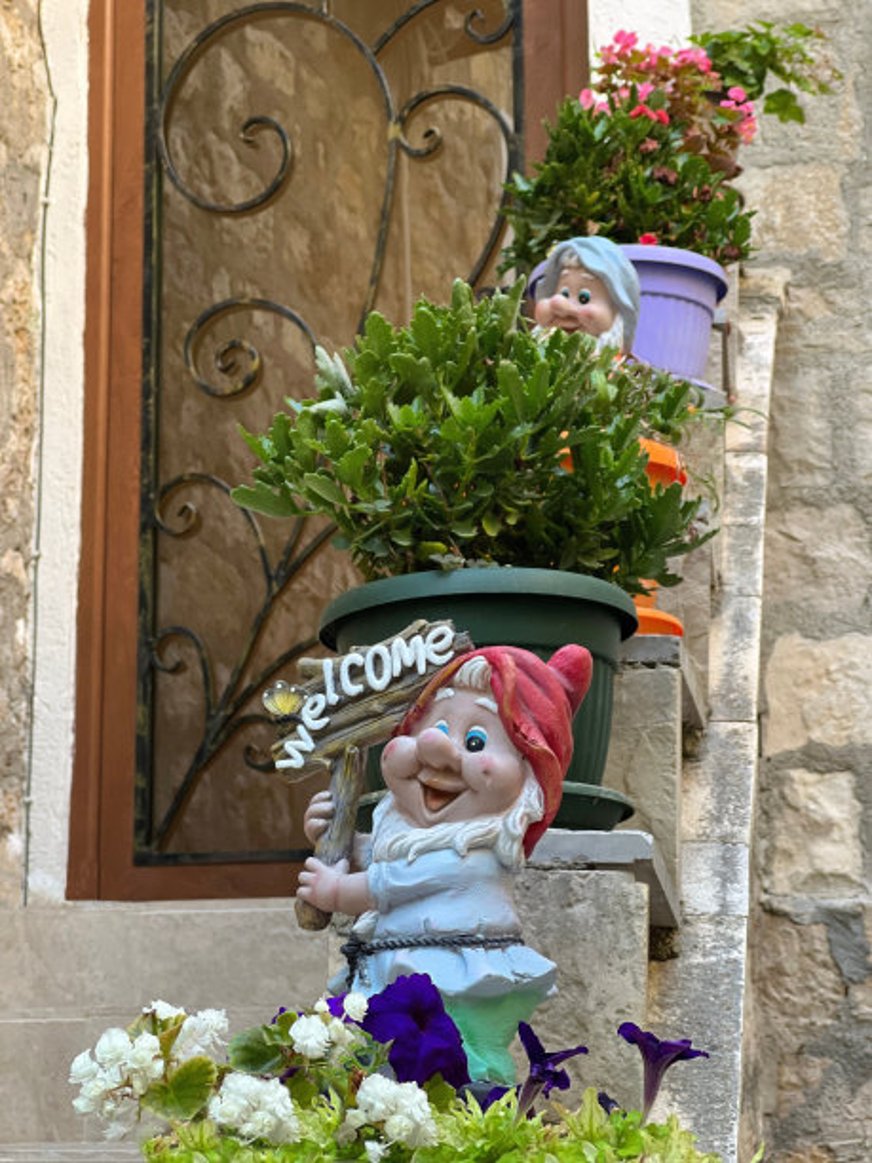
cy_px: 582
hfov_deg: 19.1
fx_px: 2586
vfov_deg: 25.3
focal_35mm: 77
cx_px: 436
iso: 200
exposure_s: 1/121
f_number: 2.8
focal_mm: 9
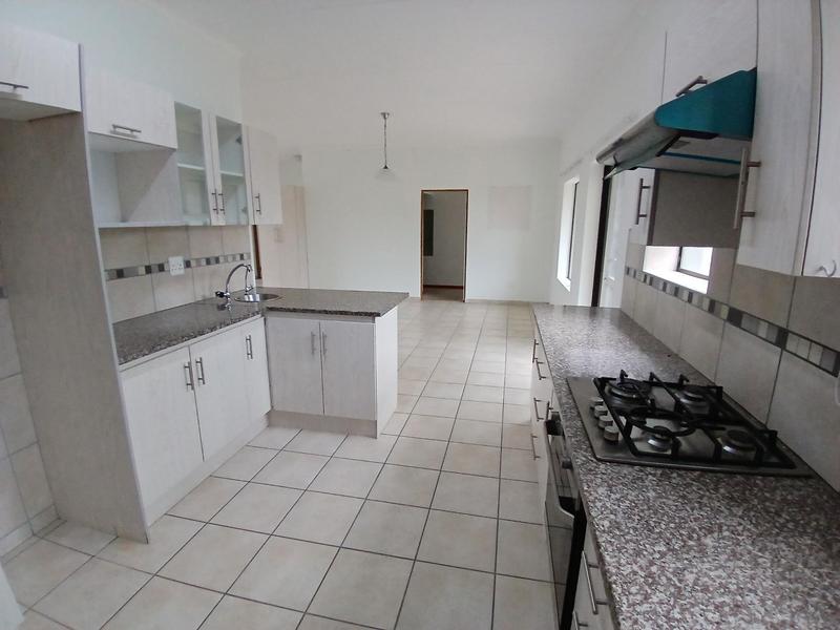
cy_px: 315
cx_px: 420
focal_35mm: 17
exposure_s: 1/33.3
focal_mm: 1.4
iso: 160
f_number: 2.2
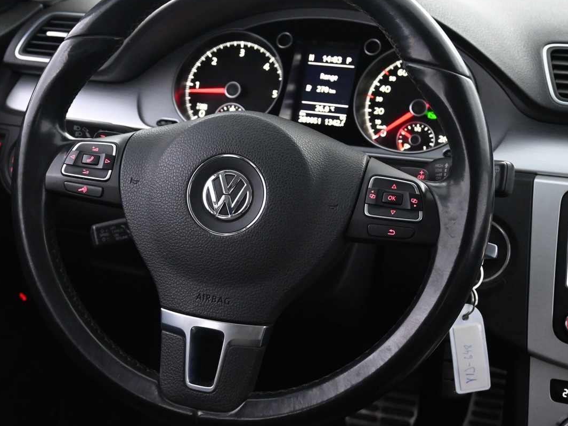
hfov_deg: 33.1
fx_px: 953
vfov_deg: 25.2
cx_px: 223
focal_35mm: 58
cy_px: 188
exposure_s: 1/40
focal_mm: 26.5
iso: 3200
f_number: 4.5
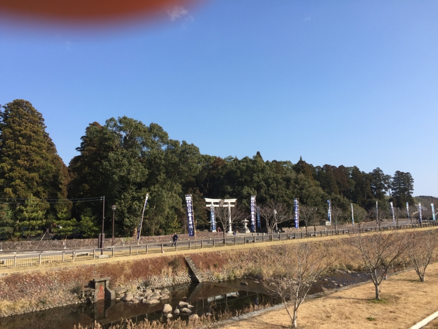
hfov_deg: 61.7
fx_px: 367
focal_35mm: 29
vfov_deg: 48.2
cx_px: 219
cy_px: 164
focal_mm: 4.15
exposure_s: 1/1319
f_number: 2.2
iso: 32
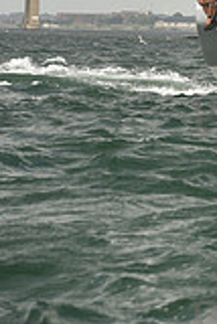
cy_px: -50
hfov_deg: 4.6
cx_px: 582
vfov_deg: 7.1
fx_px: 2616
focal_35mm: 290
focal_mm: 80
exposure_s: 1/640
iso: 250
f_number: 5.6
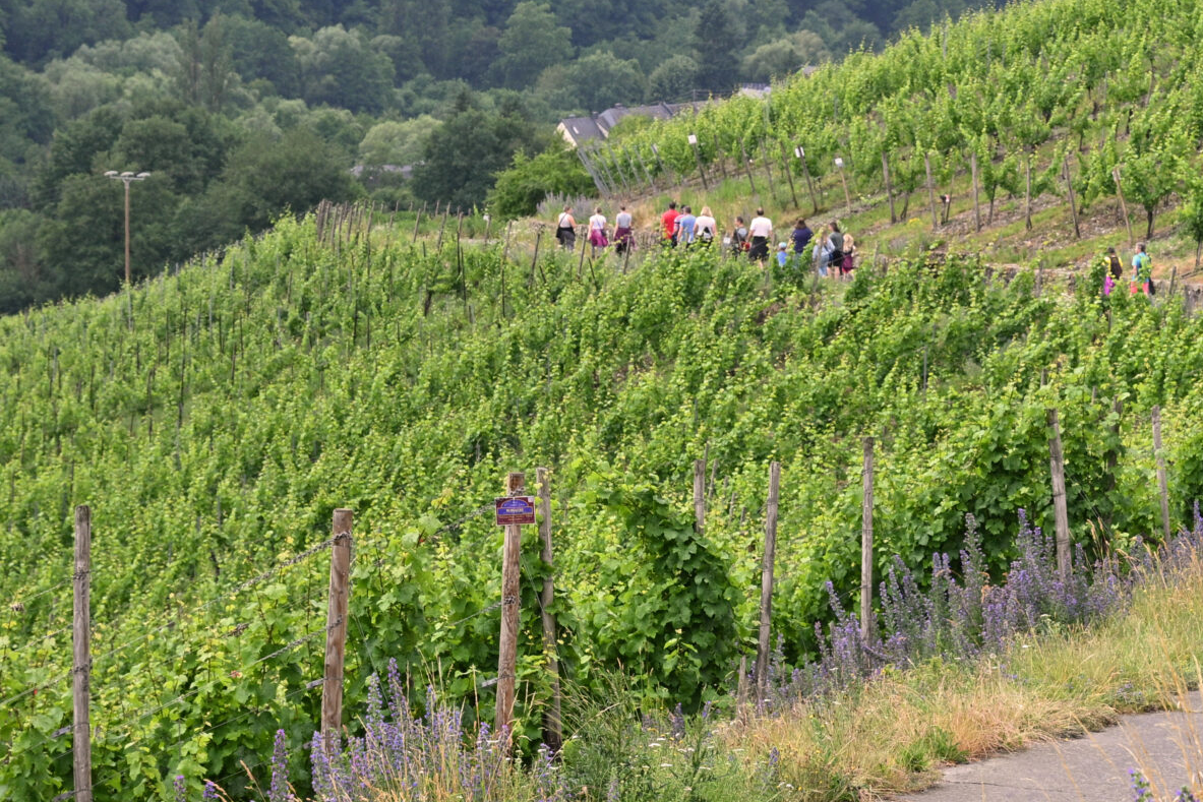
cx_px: 1049
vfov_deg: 9.5
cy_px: 336
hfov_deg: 14.0
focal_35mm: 145
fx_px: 4846
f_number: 9
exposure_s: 1/1250
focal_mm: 67
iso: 1000
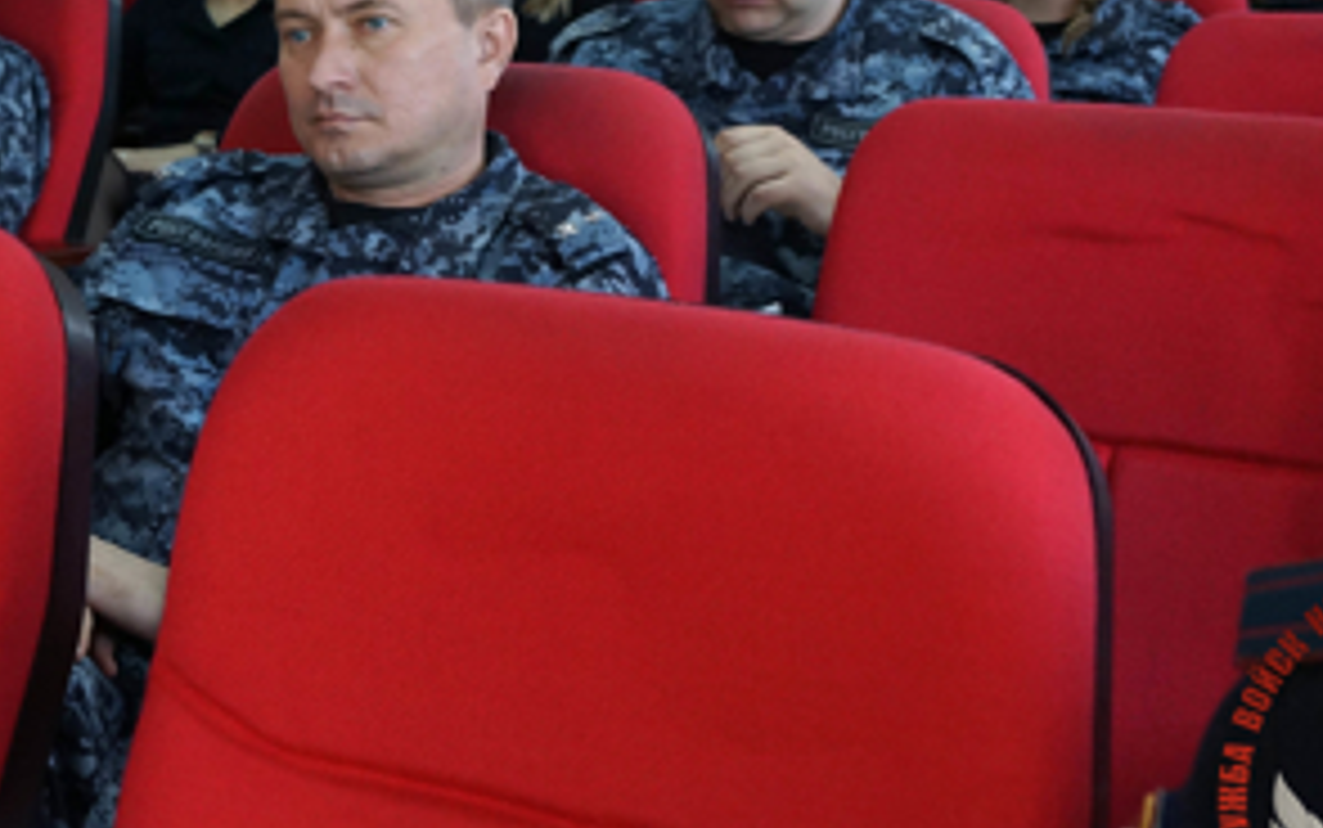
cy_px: -63
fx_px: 2813
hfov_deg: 25.3
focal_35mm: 78
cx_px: 40
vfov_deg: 16.3
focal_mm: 20
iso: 500
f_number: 4
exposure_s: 1/60
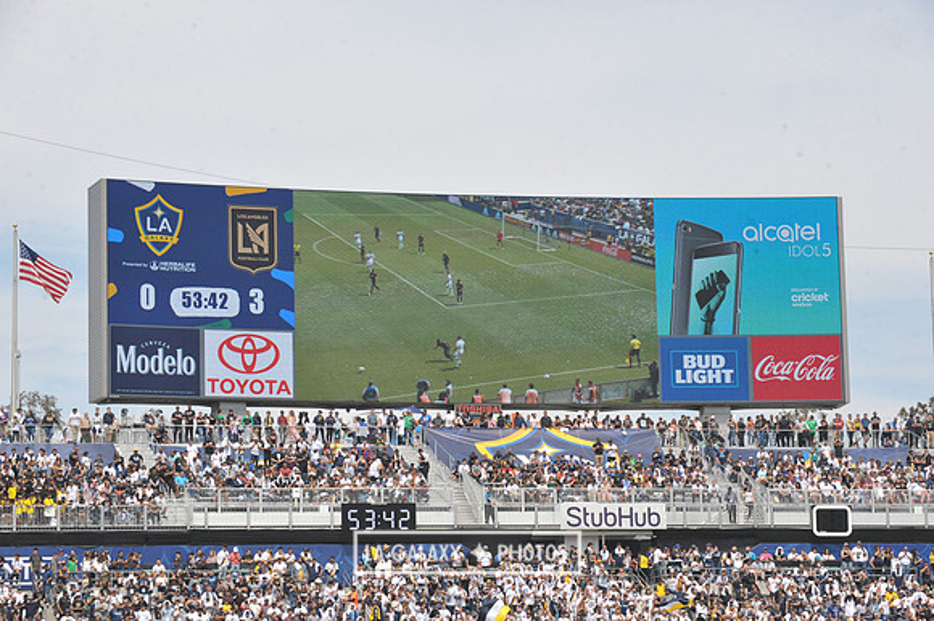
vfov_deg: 11.8
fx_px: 3008
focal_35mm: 116
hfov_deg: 17.7
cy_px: 310
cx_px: 467
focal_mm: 116
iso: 320
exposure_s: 1/500
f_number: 11
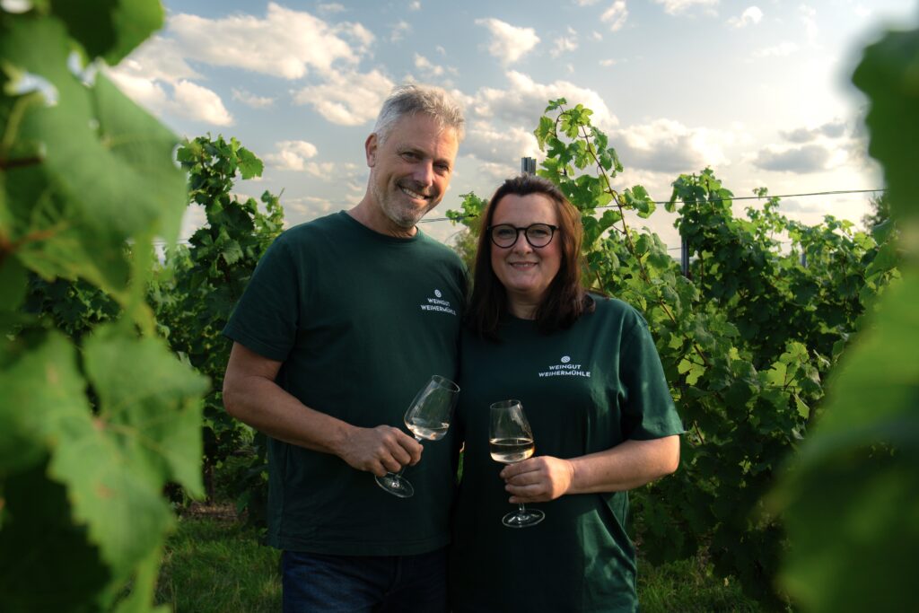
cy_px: 306
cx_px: 460
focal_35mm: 34
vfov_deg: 38.4
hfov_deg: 55.1
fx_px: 881
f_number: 4
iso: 100
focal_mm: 23
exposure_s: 1/125
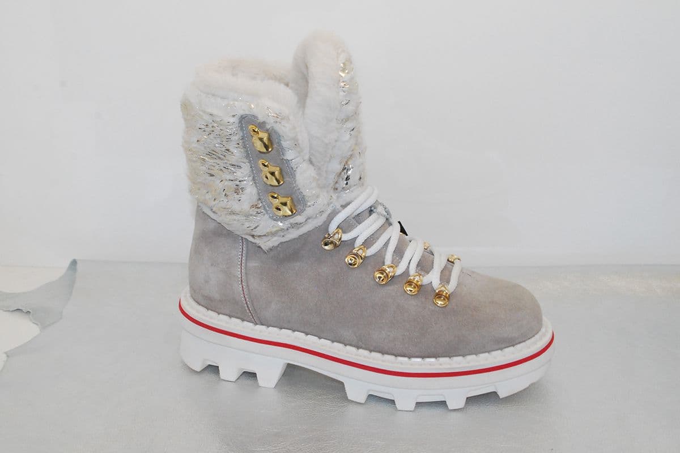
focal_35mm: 39
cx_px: 340
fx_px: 737
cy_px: 226
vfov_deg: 34.2
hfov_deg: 49.6
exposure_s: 1/200
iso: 1600
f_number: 11
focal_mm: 26
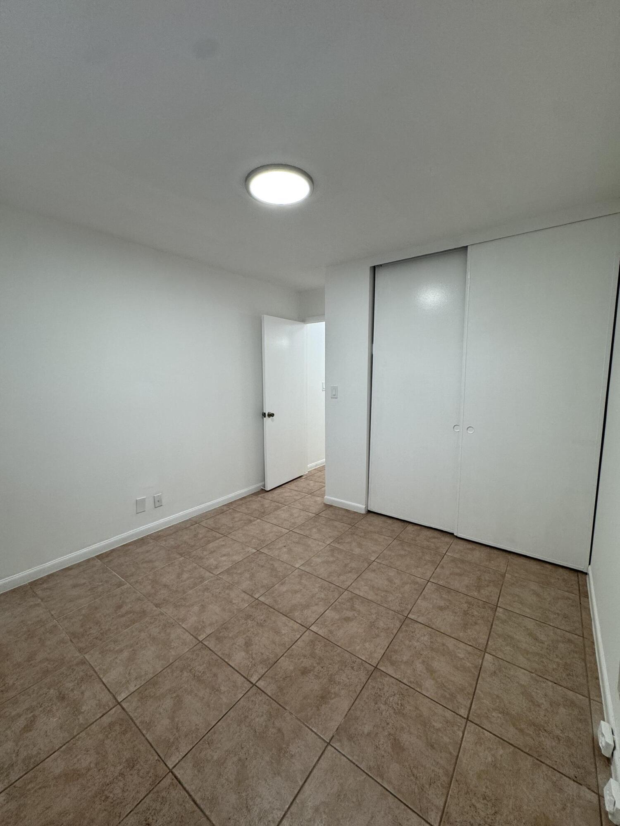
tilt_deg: -6.8
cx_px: 310
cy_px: 413
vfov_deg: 102.1
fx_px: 334
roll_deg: +0.7
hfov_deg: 85.7
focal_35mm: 14
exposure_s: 1/120
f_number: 2.2
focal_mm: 2.22
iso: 160
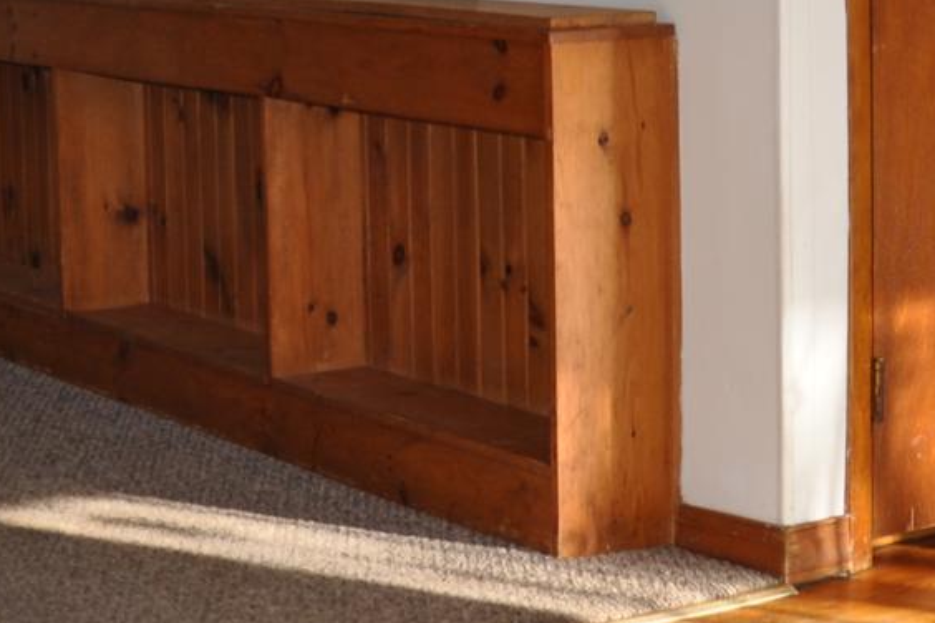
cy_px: -27
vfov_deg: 13.7
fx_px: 2545
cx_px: -73
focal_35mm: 98
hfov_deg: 20.0
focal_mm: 18
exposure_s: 1/200
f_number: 3.5
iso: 220
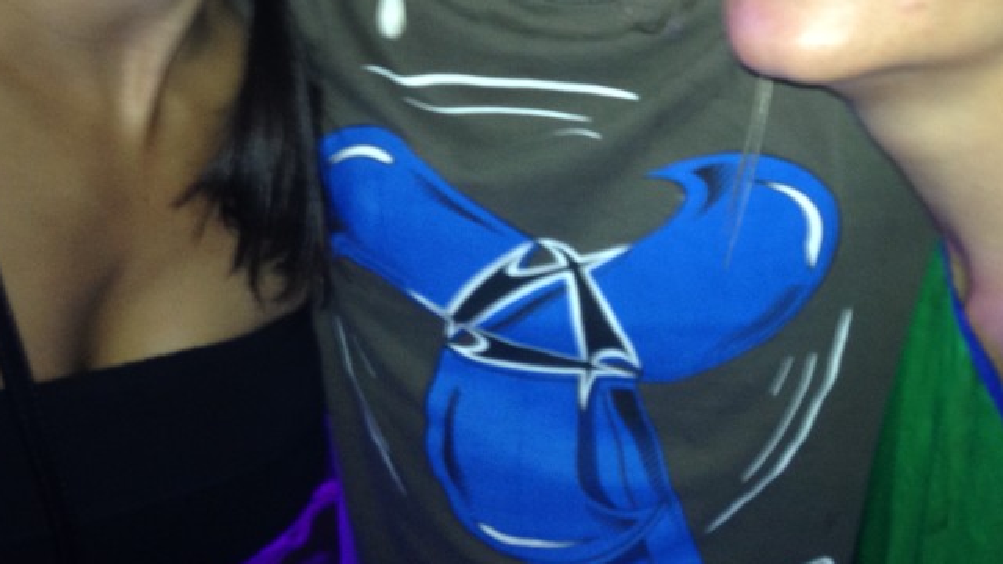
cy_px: 0
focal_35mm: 61
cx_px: 633
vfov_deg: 19.2
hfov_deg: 34.2
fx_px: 1622
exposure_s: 1/16
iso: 100
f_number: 2.4
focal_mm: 4.28
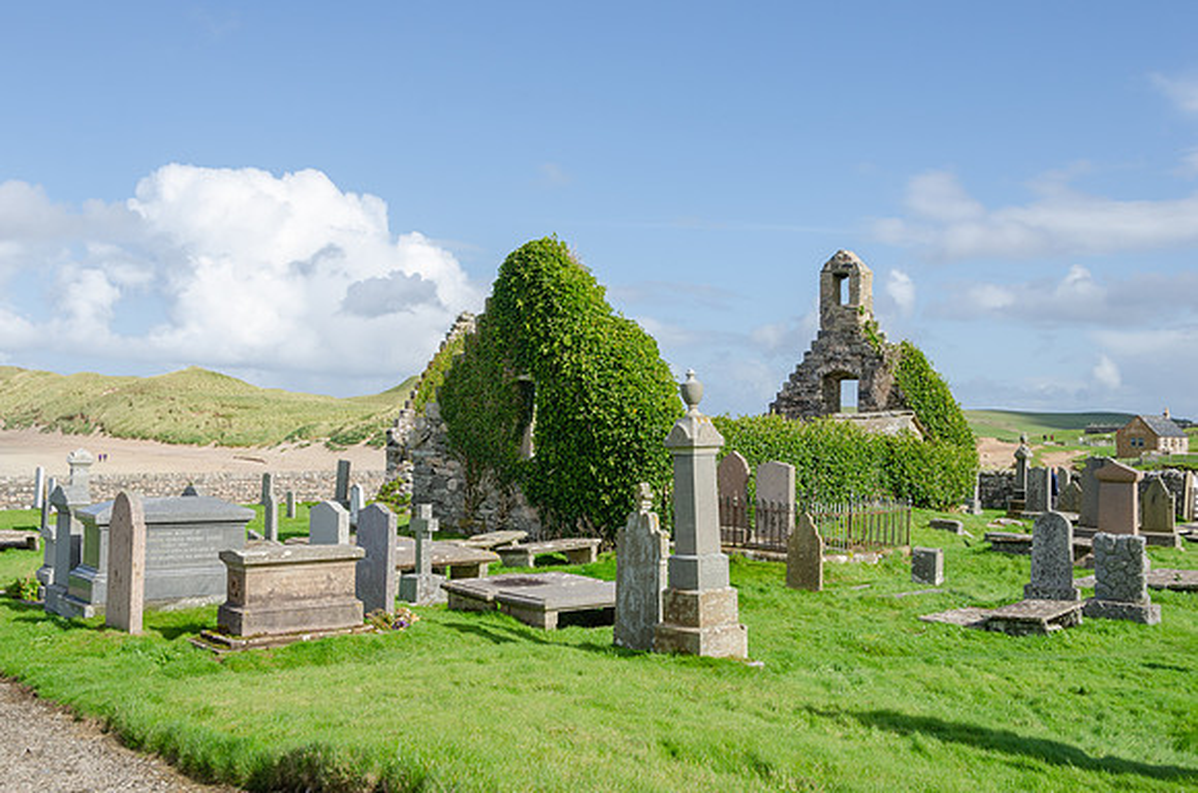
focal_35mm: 36
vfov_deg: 36.7
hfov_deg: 53.2
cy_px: 396
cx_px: 599
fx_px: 1195
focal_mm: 24
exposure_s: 1/200
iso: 100
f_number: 8
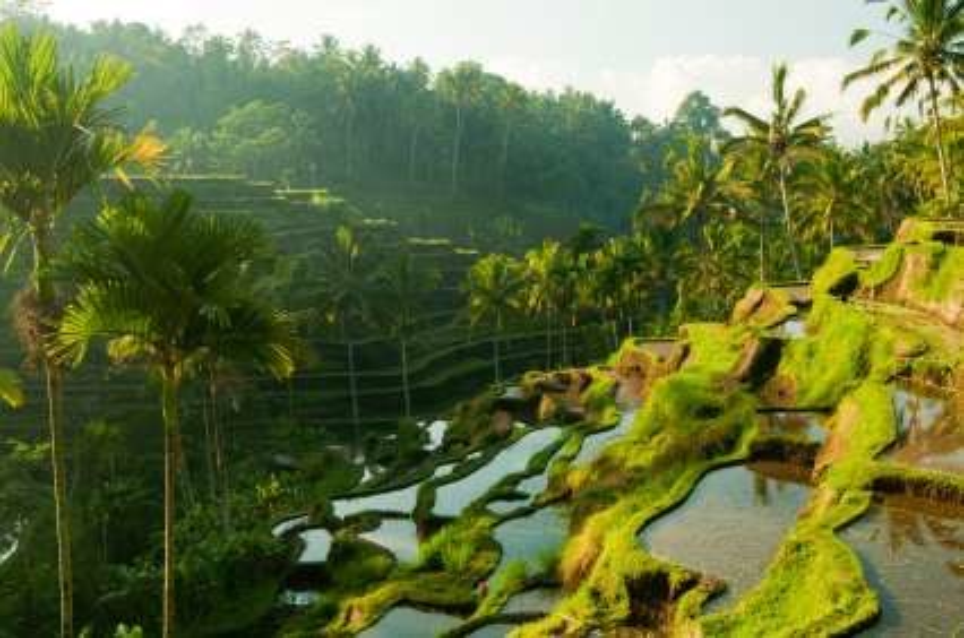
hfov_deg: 49.6
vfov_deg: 34.1
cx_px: 482
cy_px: 319
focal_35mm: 39
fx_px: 1042
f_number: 8
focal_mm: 26
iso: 160
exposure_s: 1/40
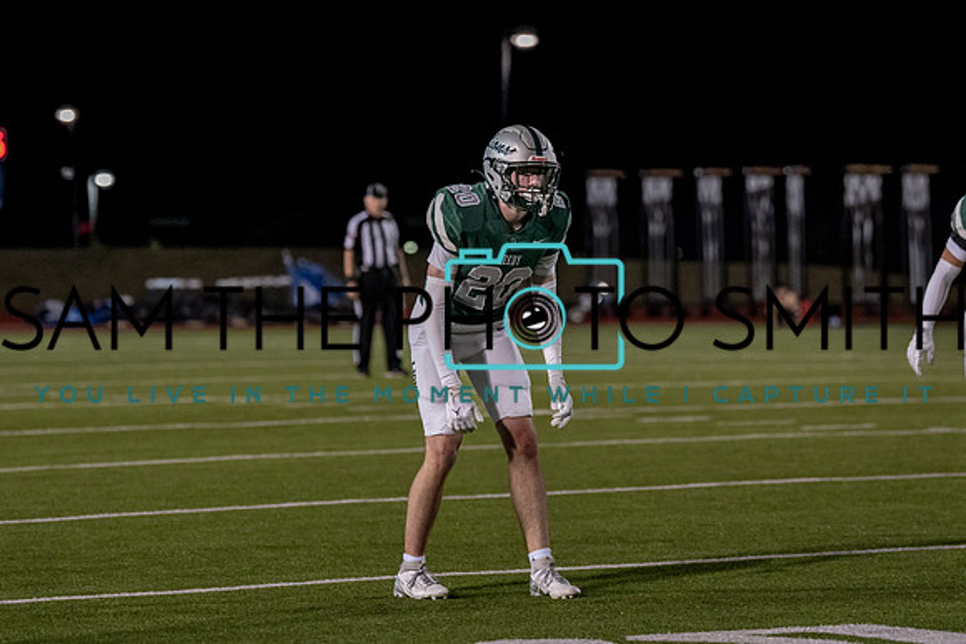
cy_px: 262
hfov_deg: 11.2
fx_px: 4926
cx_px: 495
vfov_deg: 7.5
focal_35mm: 184
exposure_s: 1/1000
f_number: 2.8
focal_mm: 127
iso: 4000
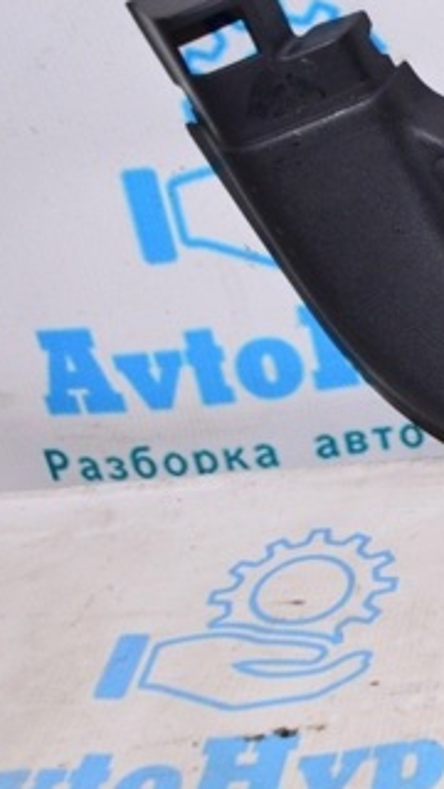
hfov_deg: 15.7
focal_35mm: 69
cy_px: 401
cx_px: 715
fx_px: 1444
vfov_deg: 30.6
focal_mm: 22
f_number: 8
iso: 1600
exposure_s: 1/200
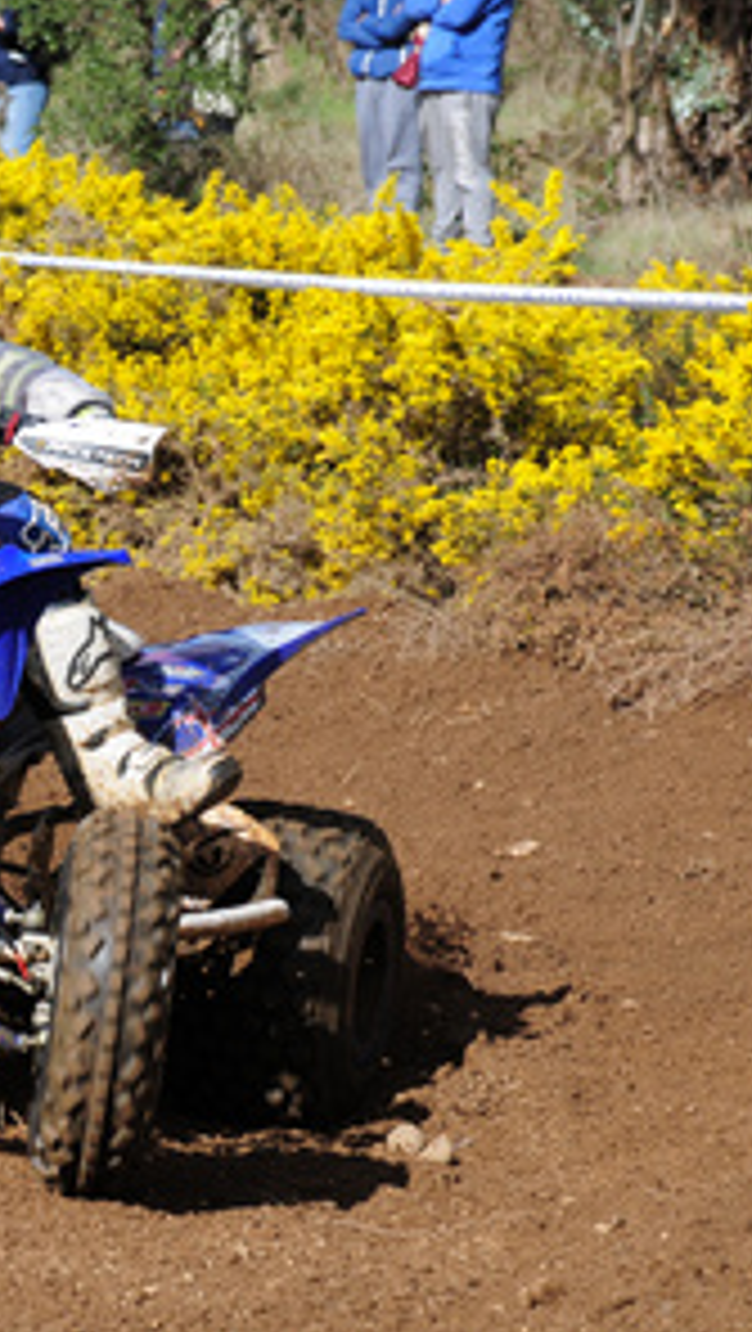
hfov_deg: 4.5
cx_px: -77
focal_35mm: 267
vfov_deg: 8.1
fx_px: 9443
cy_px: 668
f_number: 11
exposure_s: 1/640
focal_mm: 112
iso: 500
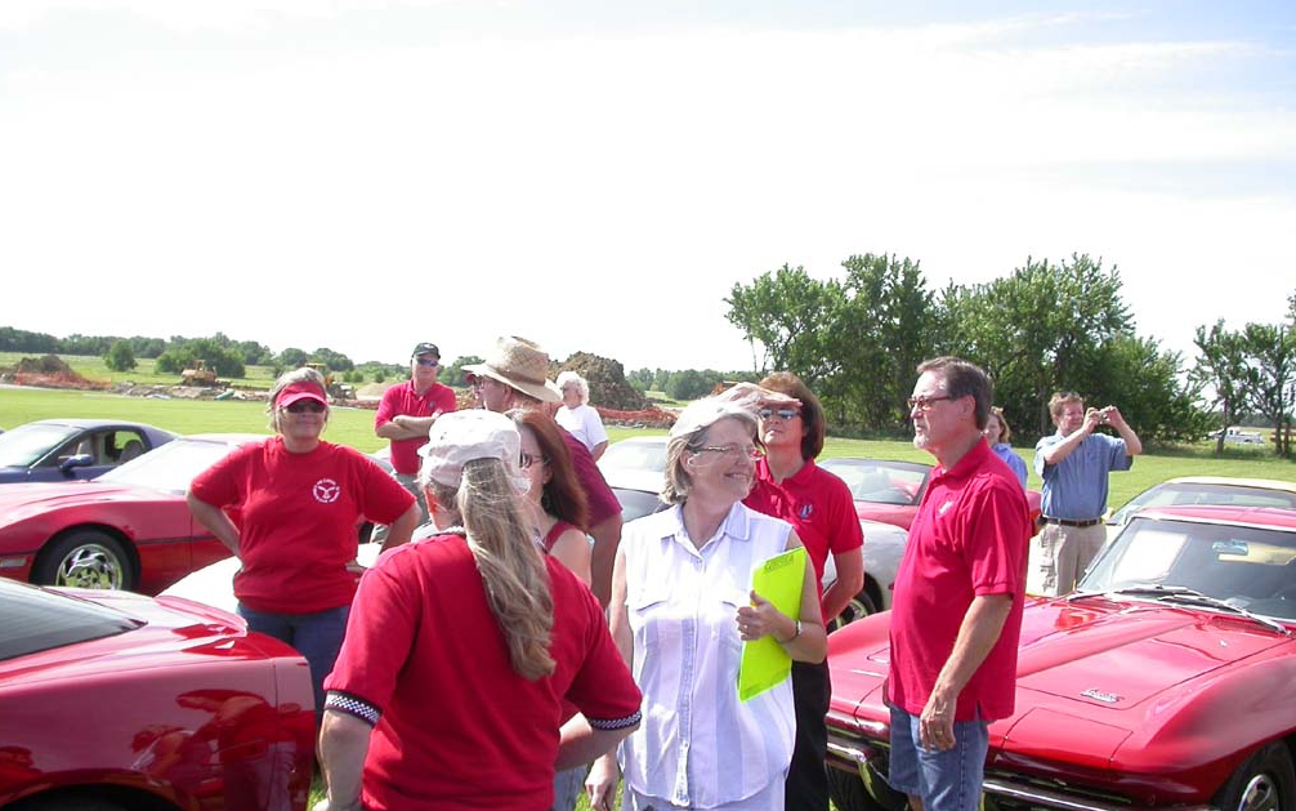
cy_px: 442
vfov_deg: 31.2
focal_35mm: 41
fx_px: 1448
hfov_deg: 48.2
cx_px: 647
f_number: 2.6
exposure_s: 1/1000
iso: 100
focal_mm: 7.85
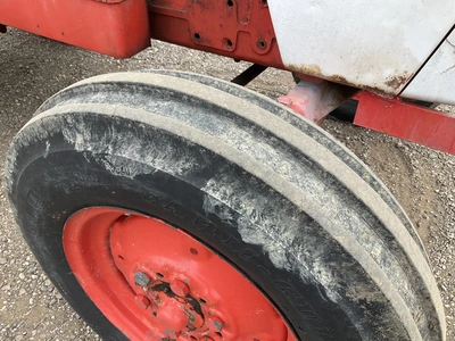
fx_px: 381
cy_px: 170
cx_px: 228
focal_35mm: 29
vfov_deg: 48.2
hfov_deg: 61.7
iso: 25
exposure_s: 1/340
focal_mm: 3
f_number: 1.8
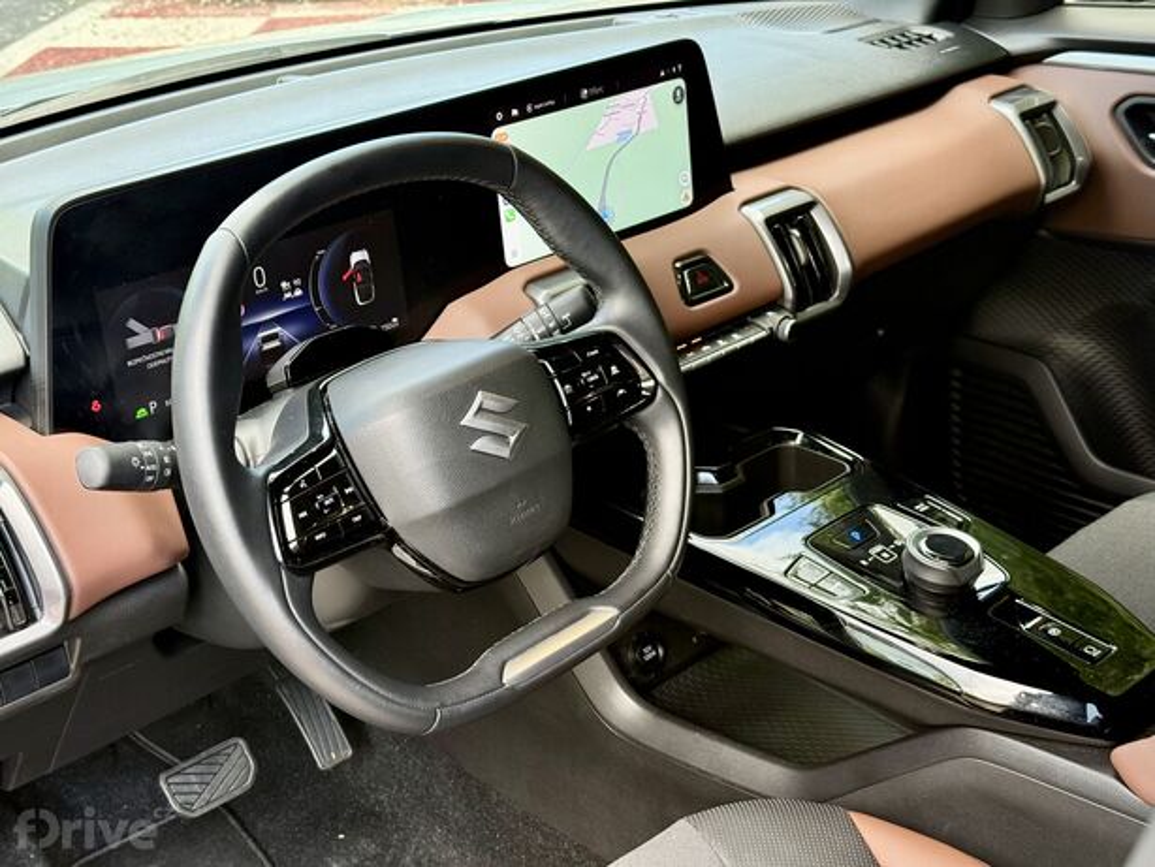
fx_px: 1602
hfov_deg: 39.6
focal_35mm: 48
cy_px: 434
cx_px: 578
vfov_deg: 30.3
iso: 160
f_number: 1.78
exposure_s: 1/101
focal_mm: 6.76
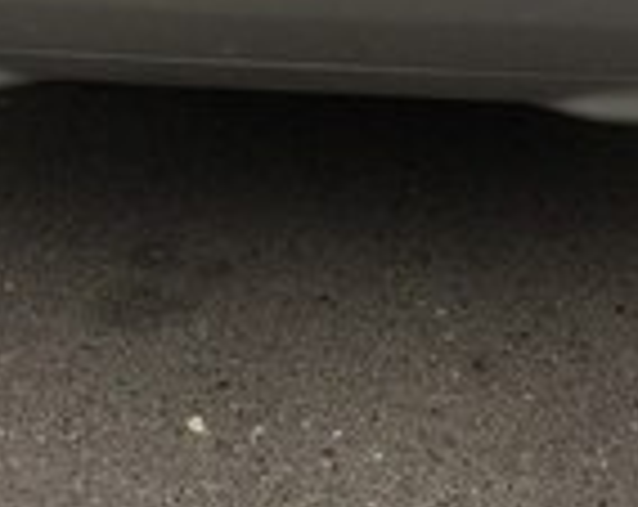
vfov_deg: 14.5
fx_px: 1866
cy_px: -238
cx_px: 297
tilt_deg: -24.7
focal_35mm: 99
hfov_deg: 19.4
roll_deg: -1.0
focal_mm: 4.15
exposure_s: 1/446
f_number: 2.2
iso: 32
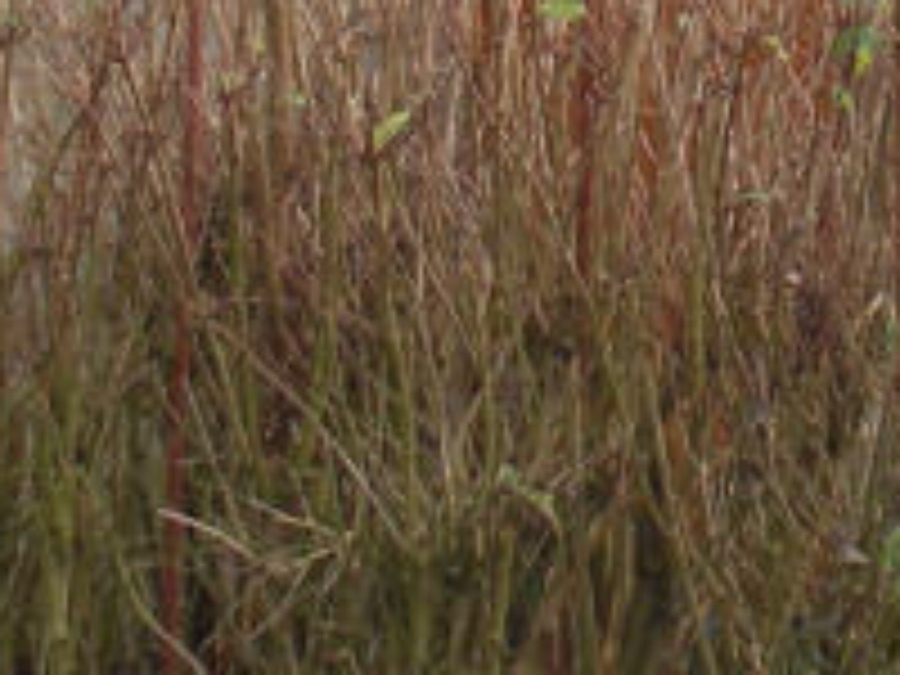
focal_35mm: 138
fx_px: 3588
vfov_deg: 9.7
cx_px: 1490
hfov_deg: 13.2
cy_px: -873
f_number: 3.5
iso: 64
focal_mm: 4.7
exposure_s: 1/117
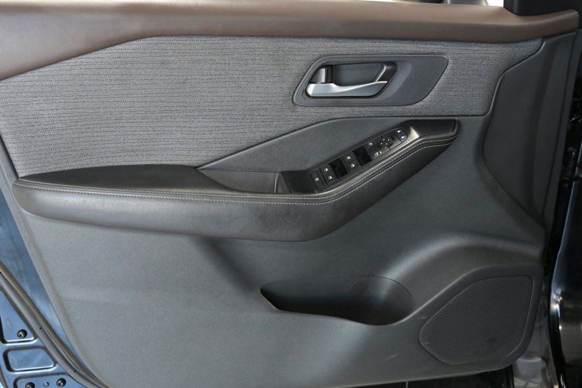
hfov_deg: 45.4
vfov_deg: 31.2
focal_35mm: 43
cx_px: 291
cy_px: 194
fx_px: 695
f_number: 4.5
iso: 2500
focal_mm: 43
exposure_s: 1/250
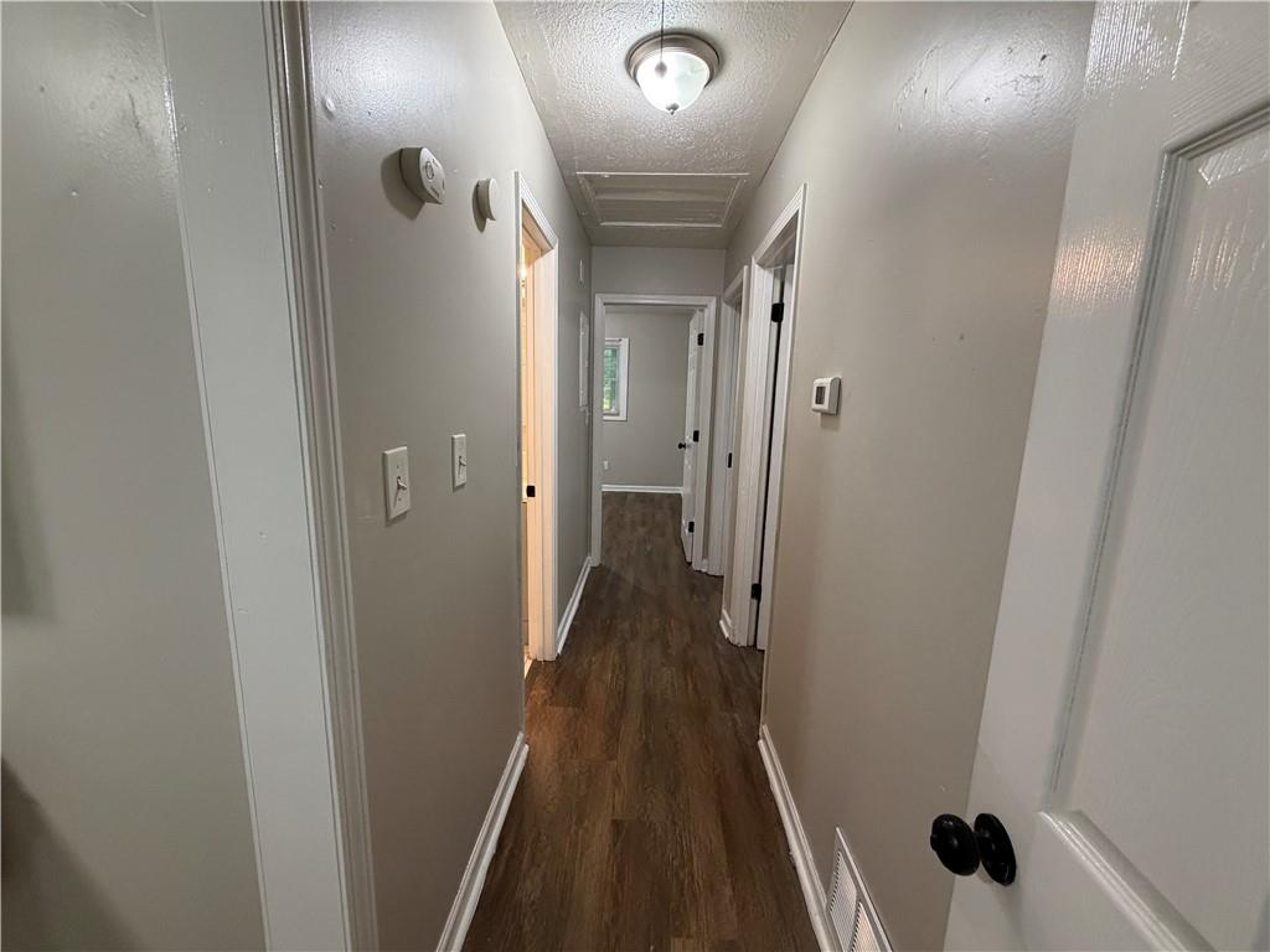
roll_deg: -1.3
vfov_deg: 85.7
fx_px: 514
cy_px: 476
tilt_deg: -9.4
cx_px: 635
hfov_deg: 102.1
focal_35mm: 14
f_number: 2.2
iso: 400
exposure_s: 1/60
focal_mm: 2.22
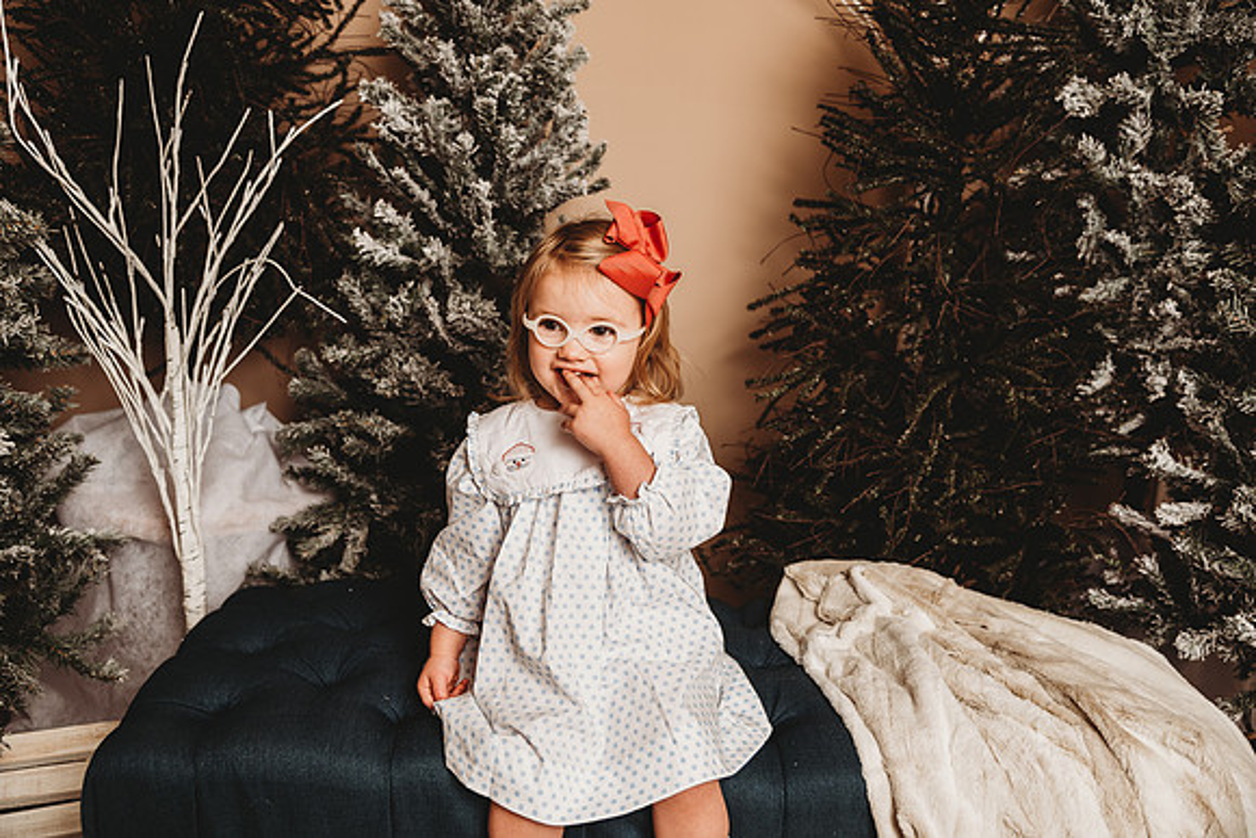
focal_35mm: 34
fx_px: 1186
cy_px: 419
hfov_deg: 55.8
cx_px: 628
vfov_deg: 38.9
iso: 100
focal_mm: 34
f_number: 4
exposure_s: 1/160
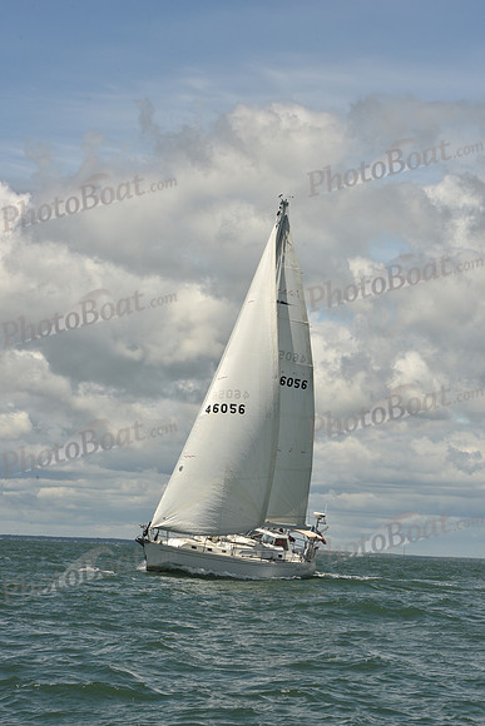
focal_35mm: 100
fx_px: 2019
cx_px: 242
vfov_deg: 20.4
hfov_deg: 13.7
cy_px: 363
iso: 320
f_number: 13
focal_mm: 100
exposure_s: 1/800
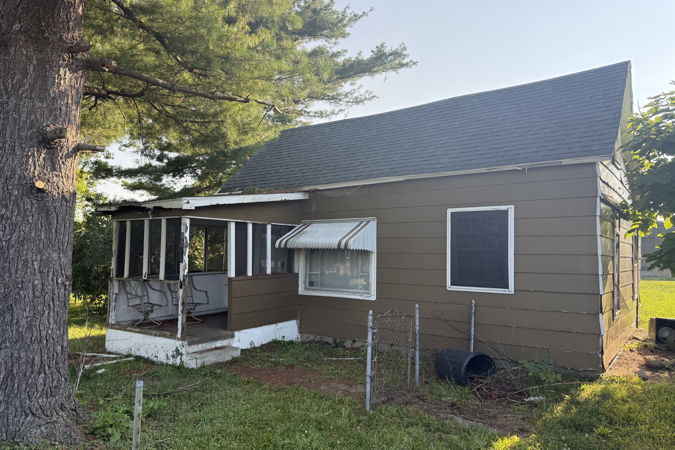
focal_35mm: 25
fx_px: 469
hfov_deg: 71.5
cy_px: 231
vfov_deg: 51.3
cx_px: 338
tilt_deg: +5.7
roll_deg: -0.4
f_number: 1.78
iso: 100
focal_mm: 6.76
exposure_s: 1/840
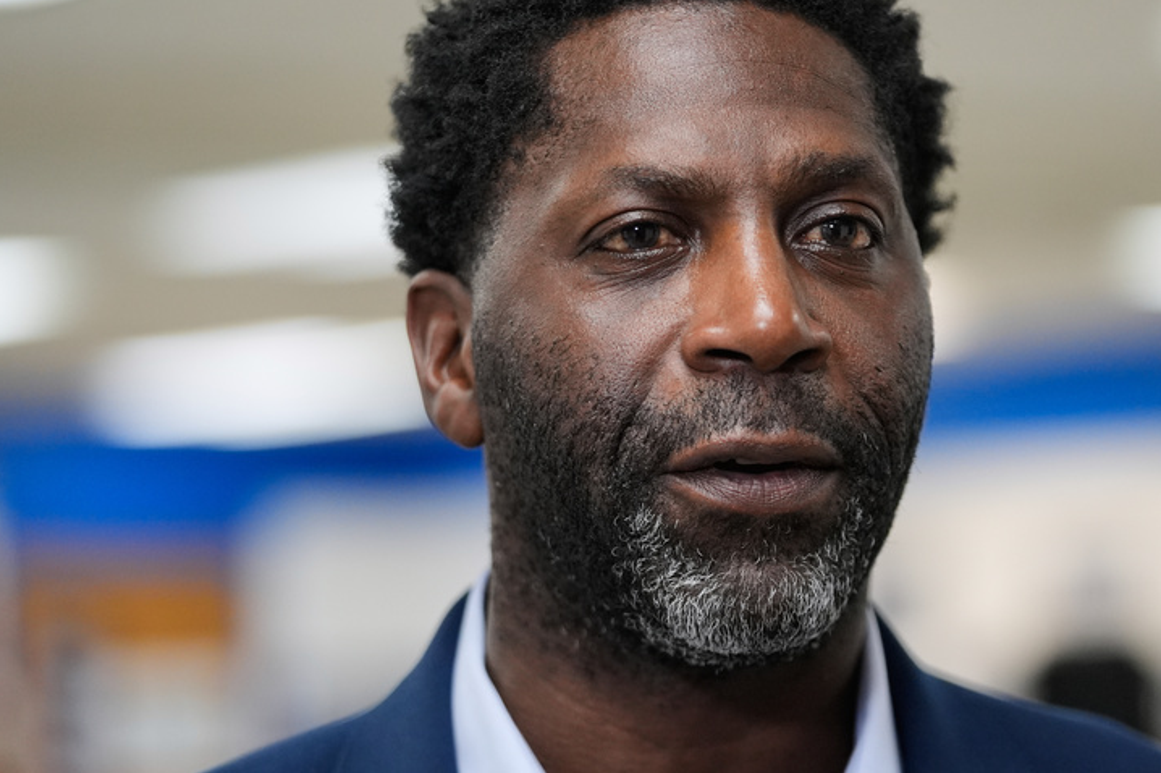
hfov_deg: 13.3
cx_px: 715
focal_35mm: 154
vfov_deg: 8.9
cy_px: 367
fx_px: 4964
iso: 2000
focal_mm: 108
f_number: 2.8
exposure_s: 1/640
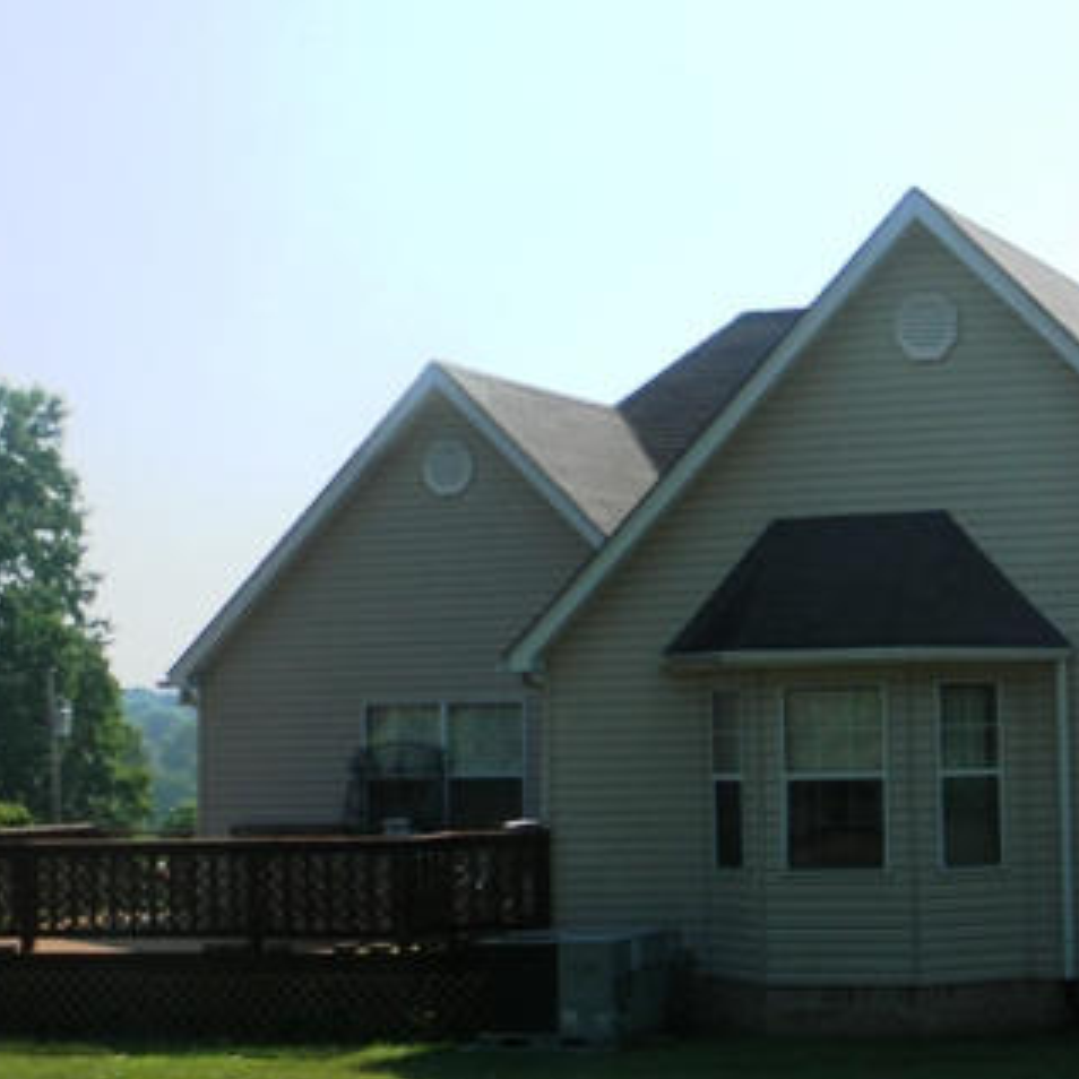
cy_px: 563
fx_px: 2574
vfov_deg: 23.7
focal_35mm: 73
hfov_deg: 23.0
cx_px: 1011
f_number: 3.8
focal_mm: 7.3
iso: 80
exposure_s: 1/855
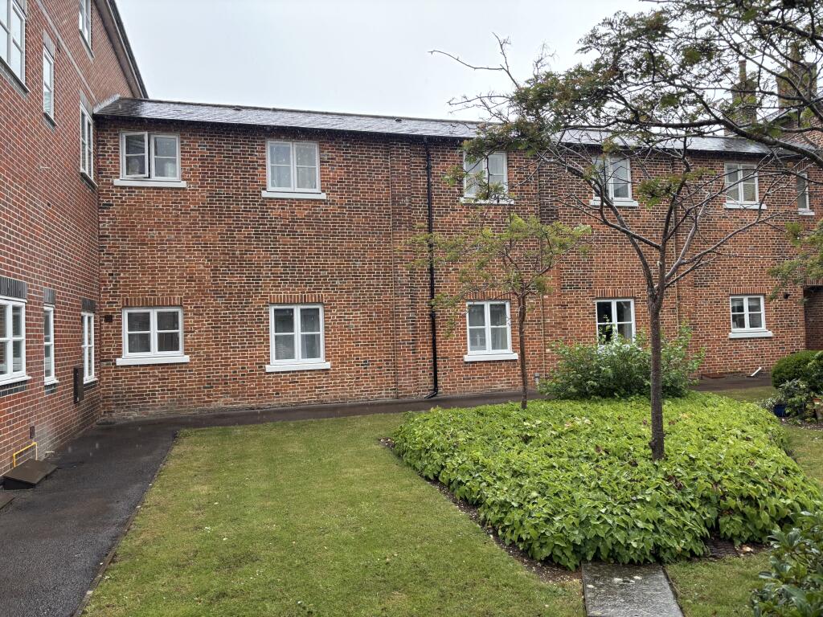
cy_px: 308
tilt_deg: +3.3
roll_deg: +2.7
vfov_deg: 53.1
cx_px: 412
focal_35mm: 26
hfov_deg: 67.3
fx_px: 618
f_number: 1.6
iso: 50
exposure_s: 1/254
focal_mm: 5.96
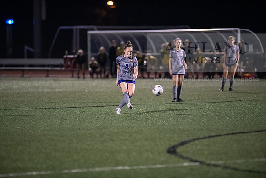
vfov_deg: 4.6
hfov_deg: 6.9
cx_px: 133
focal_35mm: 300
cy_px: 89
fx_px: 2217
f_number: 2.8
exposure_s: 1/1000
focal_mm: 300
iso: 8000
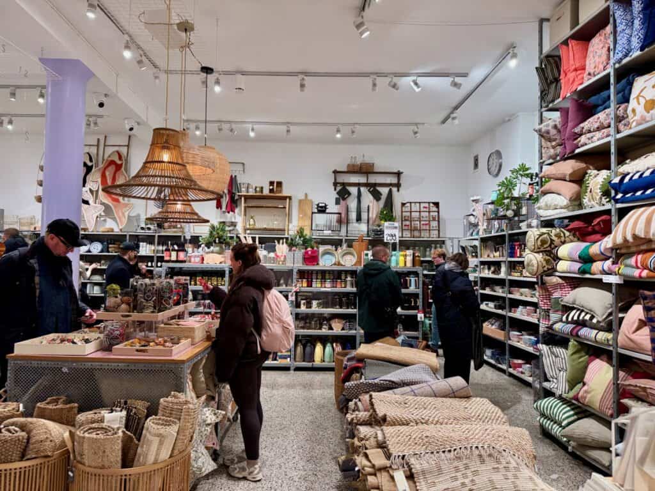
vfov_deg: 56.8
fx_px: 454
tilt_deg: -1.7
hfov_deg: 71.6
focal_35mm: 24
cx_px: 328
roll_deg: +0.5
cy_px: 246
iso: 125
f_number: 1.78
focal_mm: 6.76
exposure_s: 1/100
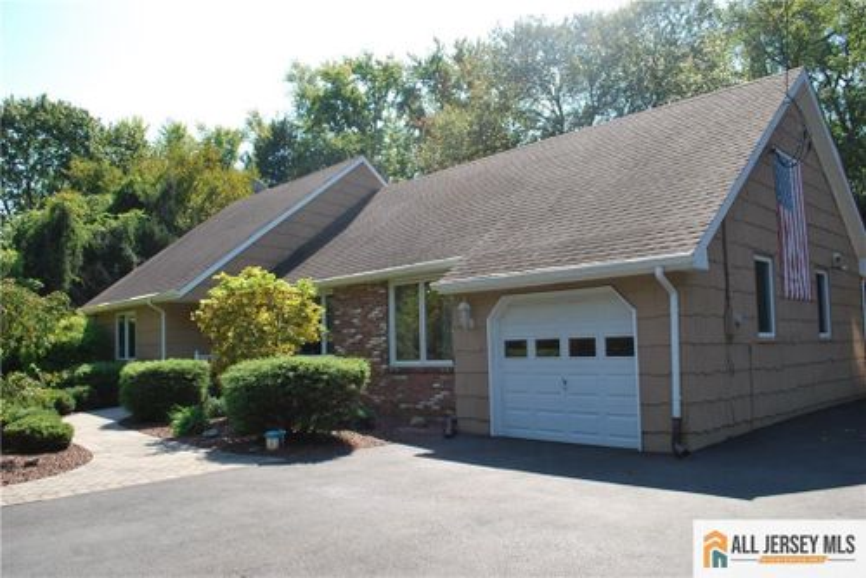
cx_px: 433
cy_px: 289
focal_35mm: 27
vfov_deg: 48.0
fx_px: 650
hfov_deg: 67.4
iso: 100
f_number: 6.3
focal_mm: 18
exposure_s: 1/160
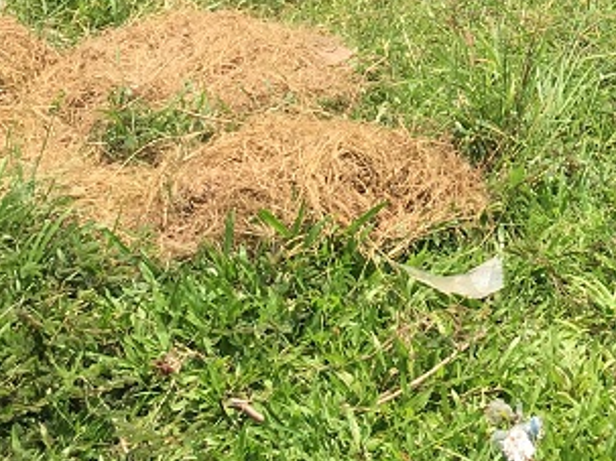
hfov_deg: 16.5
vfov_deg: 11.7
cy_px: -396
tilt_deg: -7.0
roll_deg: +1.8
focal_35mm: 116
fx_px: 2063
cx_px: 659
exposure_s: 1/927
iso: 25
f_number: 2.2
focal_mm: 4.15
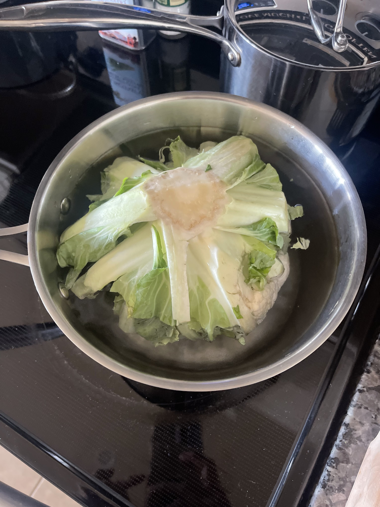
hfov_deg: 54.9
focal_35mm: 25
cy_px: 254
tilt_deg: -64.8
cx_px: 190
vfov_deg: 69.4
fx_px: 366
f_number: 1.6
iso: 500
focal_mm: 5.1
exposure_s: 1/30
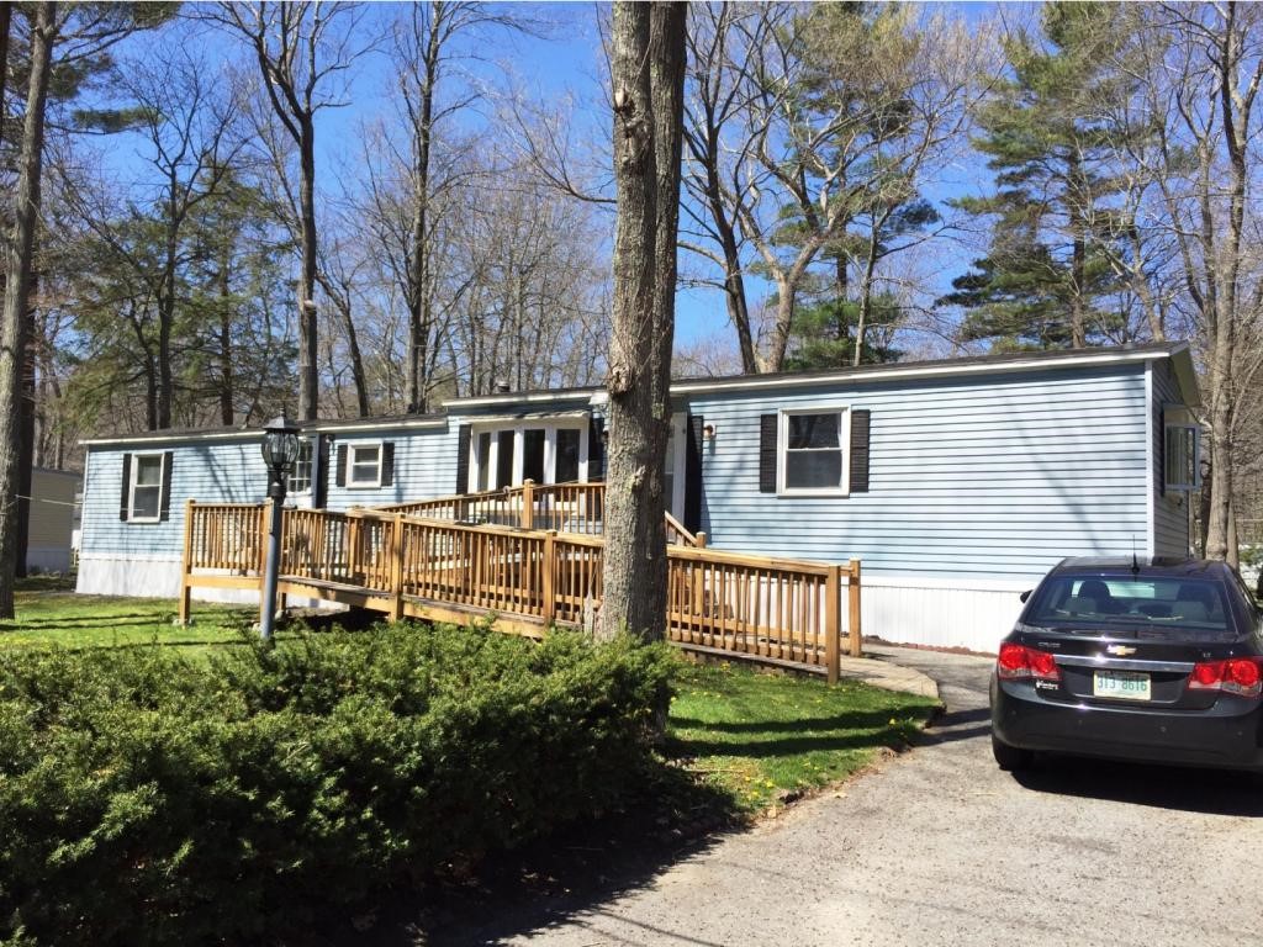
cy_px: 474
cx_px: 632
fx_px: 1058
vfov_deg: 48.2
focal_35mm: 29
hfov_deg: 61.7
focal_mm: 4.15
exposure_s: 1/1582
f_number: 2.2
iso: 32
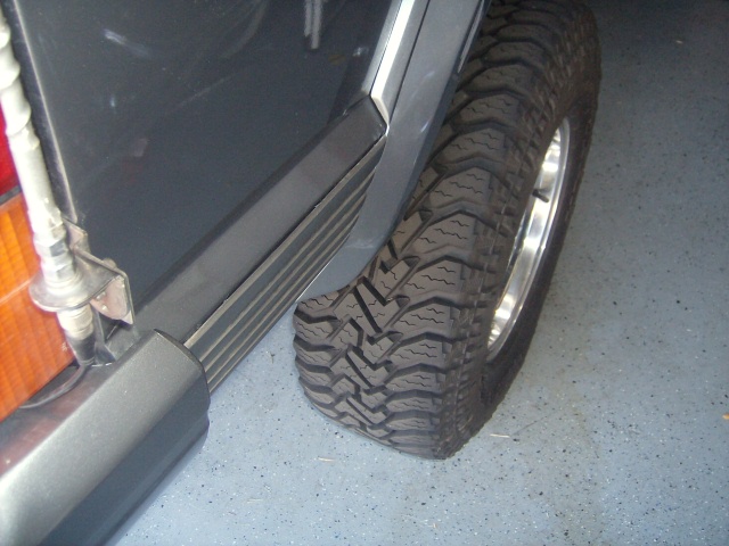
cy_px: 273
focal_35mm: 36
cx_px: 364
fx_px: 758
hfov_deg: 51.4
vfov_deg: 39.7
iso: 200
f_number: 2.8
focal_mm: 6
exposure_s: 1/60
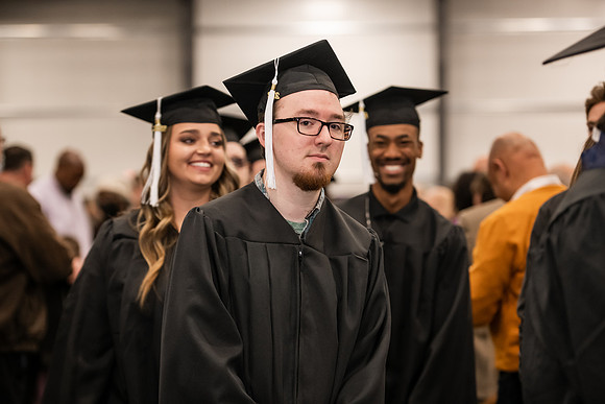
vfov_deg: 12.5
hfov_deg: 18.6
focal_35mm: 110
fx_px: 1849
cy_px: 202
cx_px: 302
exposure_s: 1/200
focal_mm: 110
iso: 2000
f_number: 3.2
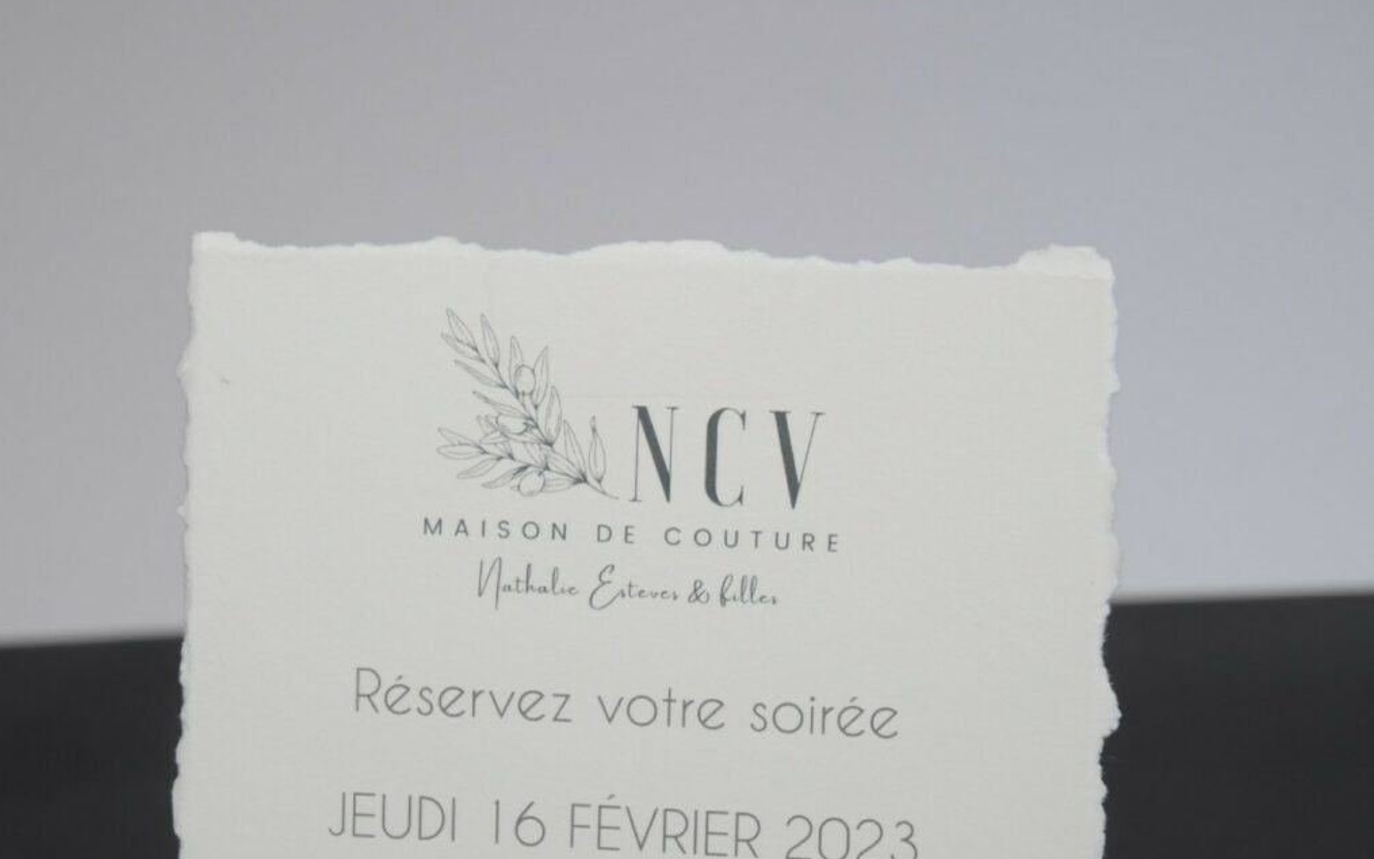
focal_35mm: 108
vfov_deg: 12.1
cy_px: 410
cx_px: 685
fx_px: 4043
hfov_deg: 19.3
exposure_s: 1/125
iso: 800
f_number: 10
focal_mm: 70
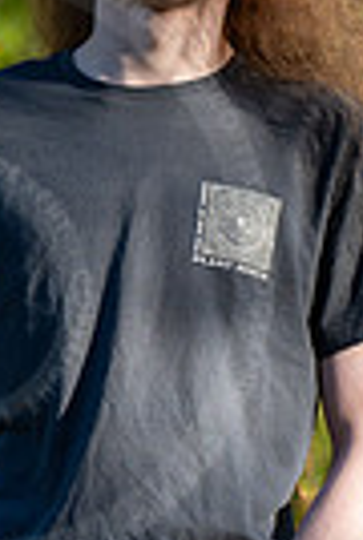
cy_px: 407
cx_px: -4
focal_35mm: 425
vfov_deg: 4.8
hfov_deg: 3.2
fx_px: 6395
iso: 80
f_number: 1.2
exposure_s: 1/1000
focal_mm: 85
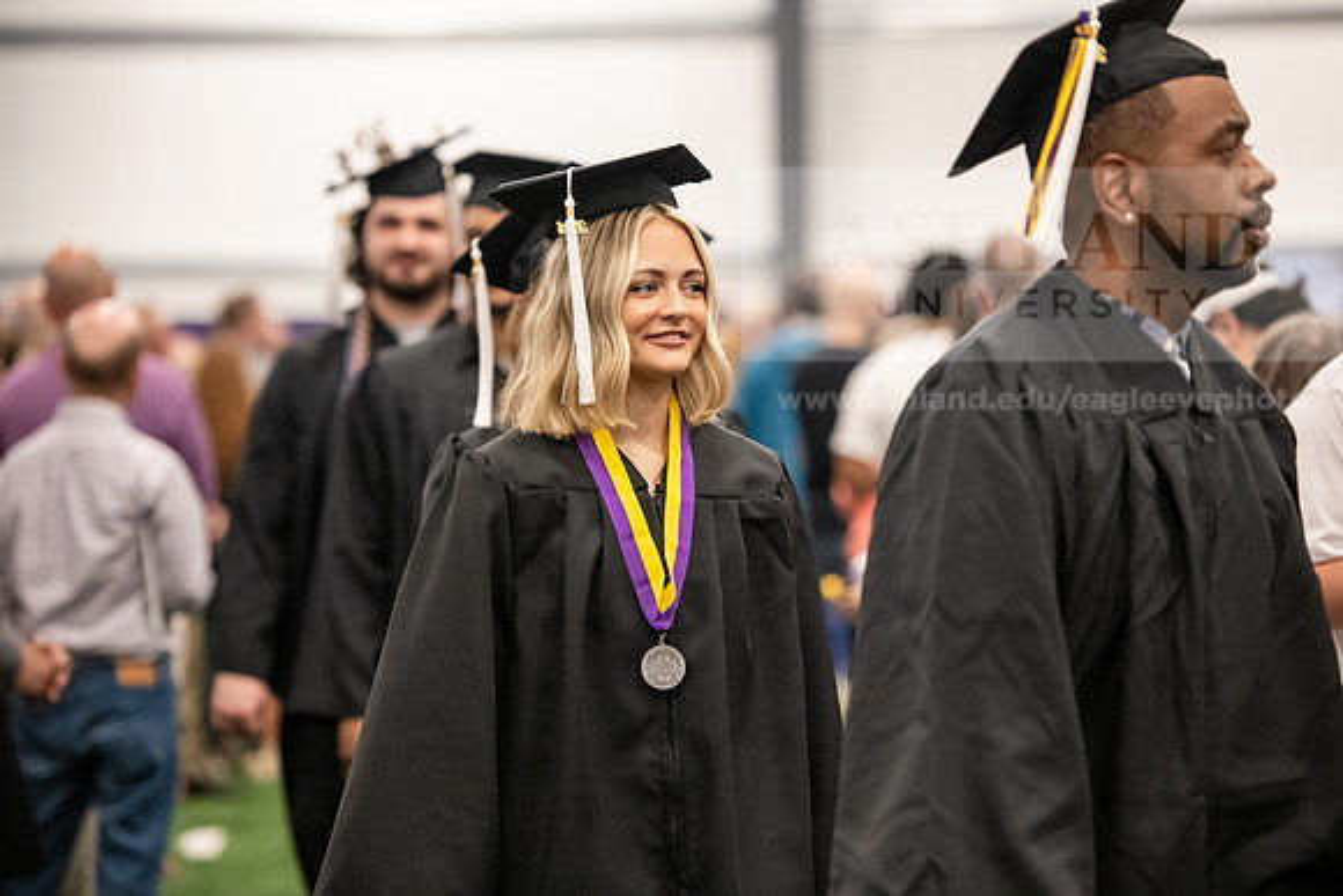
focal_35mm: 140
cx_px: 672
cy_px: 448
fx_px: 5224
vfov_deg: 9.8
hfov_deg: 14.7
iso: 3200
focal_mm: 140
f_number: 3.2
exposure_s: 1/200
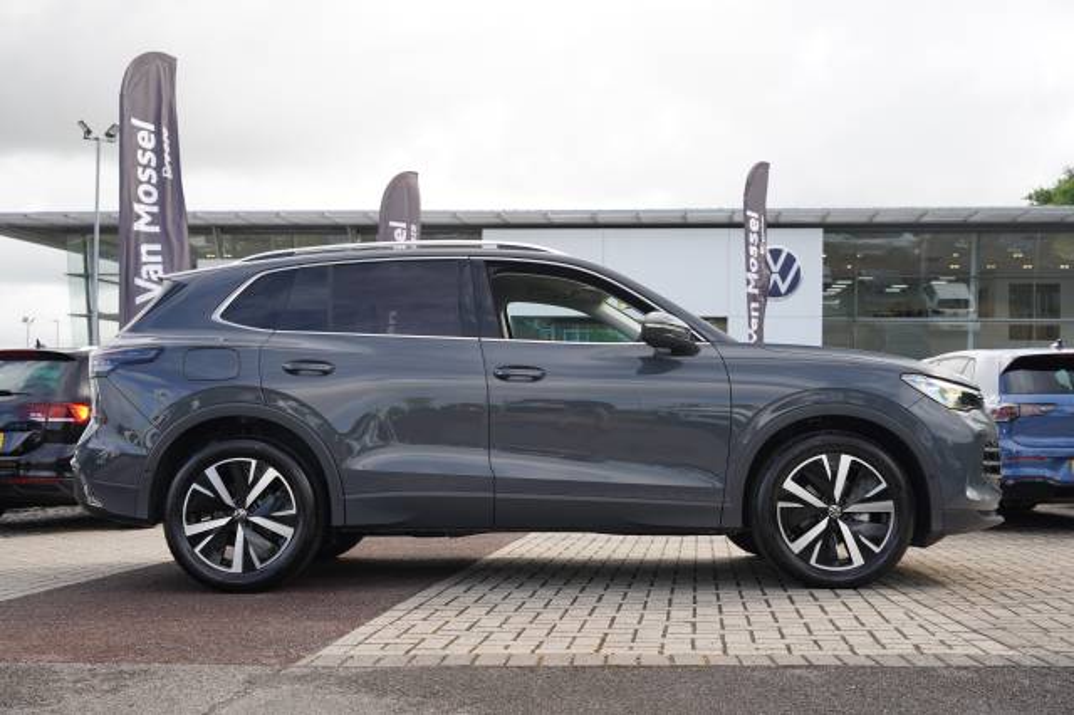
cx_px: 537
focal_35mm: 41
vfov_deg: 32.8
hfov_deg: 47.7
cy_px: 358
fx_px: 1214
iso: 100
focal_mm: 40.7
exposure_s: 1/100
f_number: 4.5
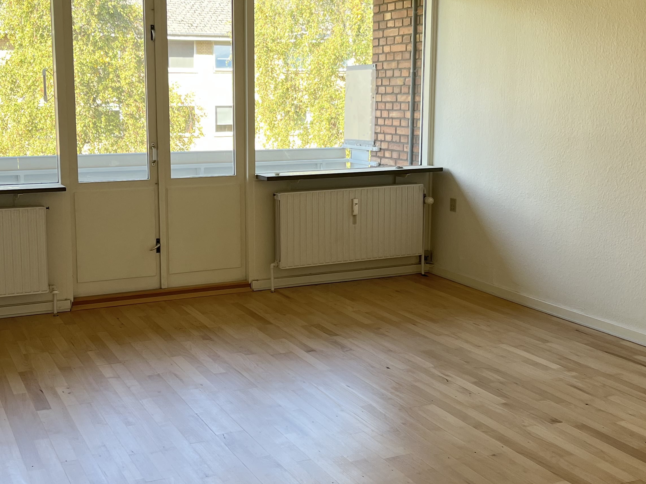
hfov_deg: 41.2
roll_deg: +1.3
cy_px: 202
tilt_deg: -8.2
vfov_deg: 31.5
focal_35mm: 46
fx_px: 858
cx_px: 280
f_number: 1.6
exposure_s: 1/122
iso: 50
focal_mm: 5.1
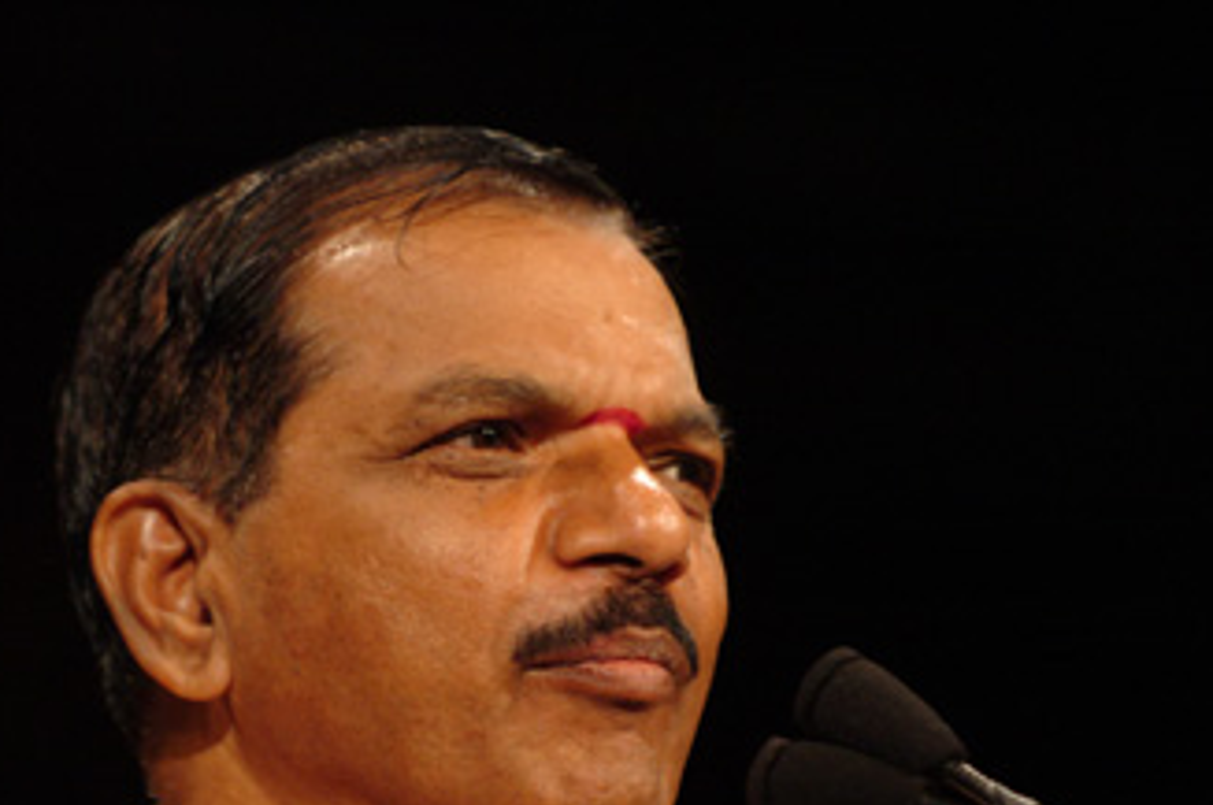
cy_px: 696
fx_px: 18504
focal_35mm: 550
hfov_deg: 3.8
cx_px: 523
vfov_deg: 2.5
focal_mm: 200
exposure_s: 1/160
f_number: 2.8
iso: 400
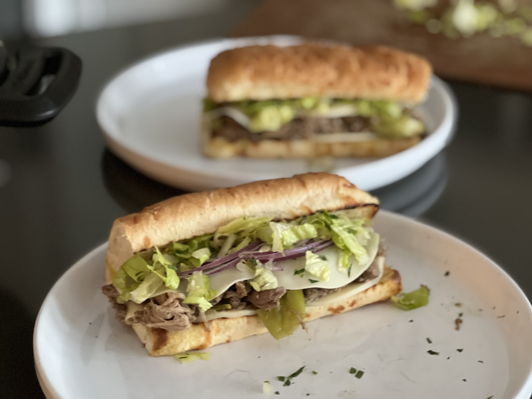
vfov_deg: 19.1
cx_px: 266
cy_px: 200
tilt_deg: -27.3
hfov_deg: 25.3
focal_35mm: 77
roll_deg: +0.8
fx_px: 1183
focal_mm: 9
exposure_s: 1/15
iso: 640
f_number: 2.8
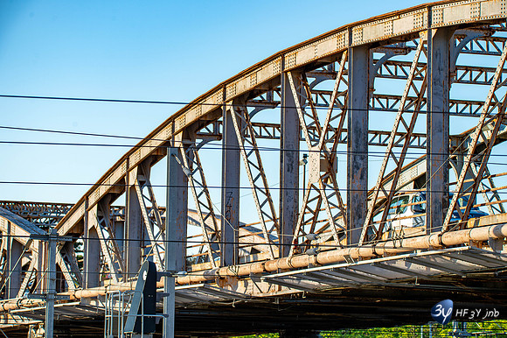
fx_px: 2111
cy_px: 169
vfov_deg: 9.1
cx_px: 254
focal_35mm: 150
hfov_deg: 13.7
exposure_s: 1/250
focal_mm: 150
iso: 100
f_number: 8
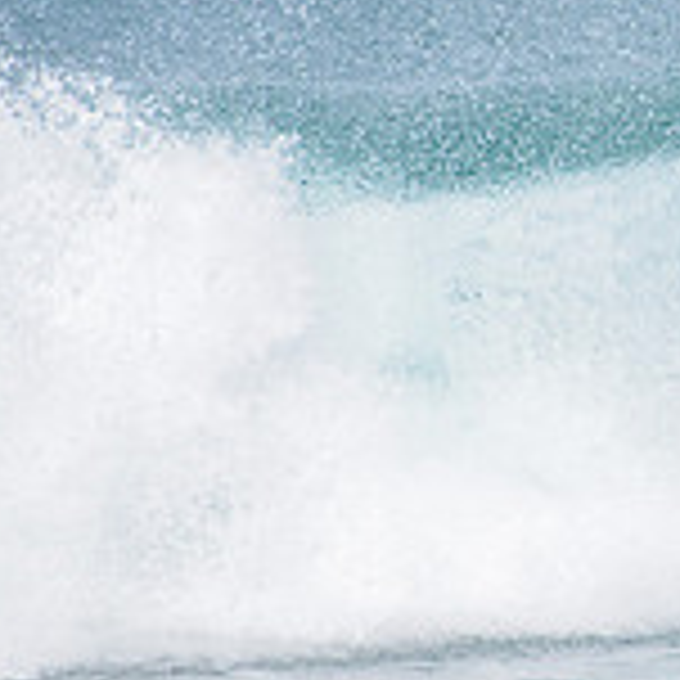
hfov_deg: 1.1
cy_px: 263
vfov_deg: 1.1
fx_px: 36204
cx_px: 1180
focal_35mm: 1629
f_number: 5.6
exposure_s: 1/2000
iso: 250
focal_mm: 500
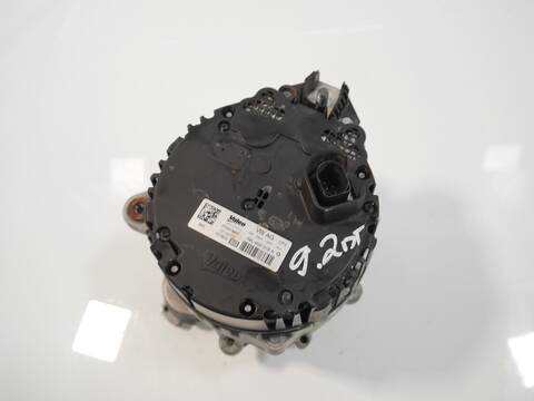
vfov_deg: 46.8
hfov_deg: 60.0
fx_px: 463
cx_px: 267
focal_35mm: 30
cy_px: 200
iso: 400
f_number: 3.6
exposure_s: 1/60
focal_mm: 15
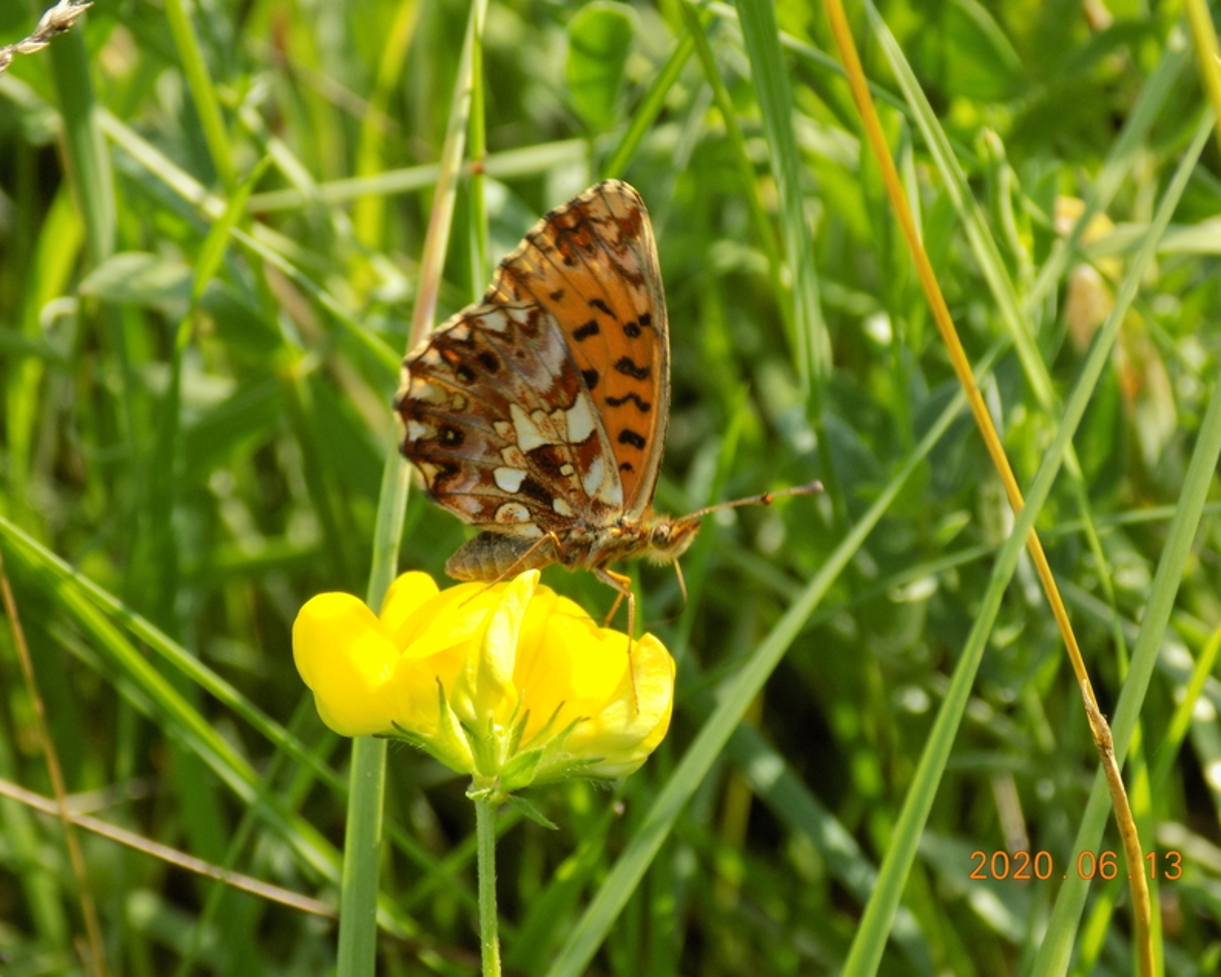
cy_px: 487
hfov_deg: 15.5
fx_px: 4482
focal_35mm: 124
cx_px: 593
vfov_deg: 12.4
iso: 80
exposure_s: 1/125
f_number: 4.8
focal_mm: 20.9
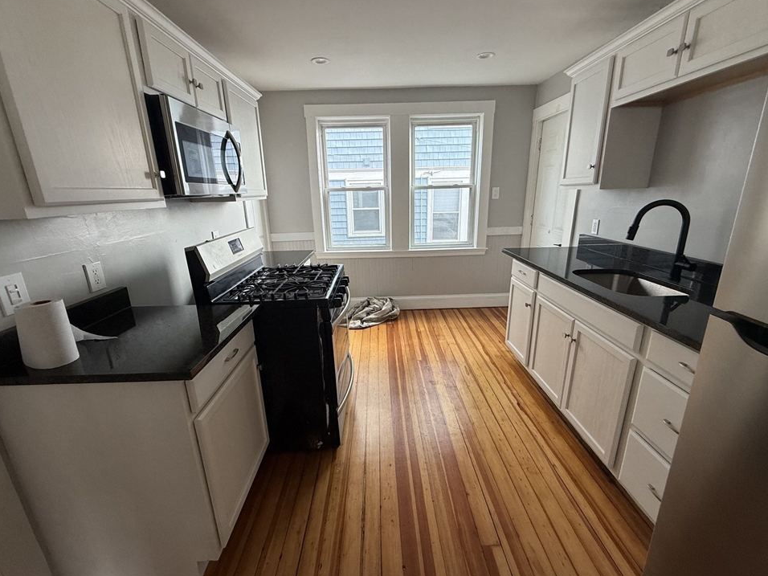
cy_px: 284
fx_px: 333
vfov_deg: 81.7
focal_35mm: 15
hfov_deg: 98.2
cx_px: 382
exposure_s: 1/99
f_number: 2.2
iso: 160
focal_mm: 2.22
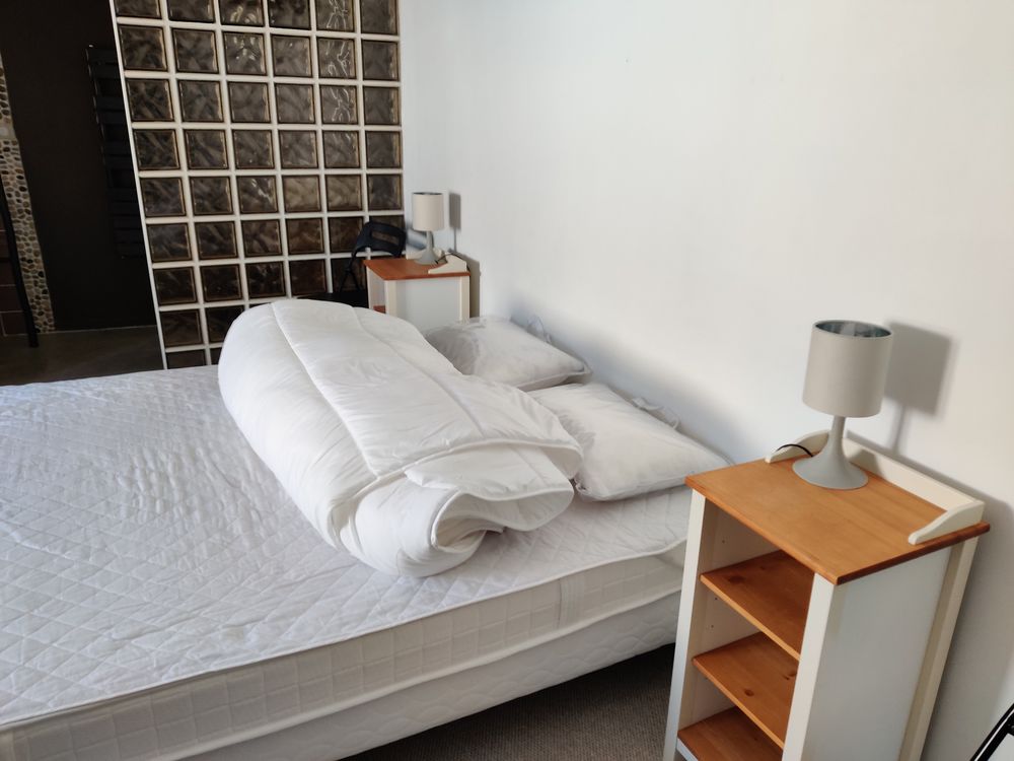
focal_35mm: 27
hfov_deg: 65.3
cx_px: 507
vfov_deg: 51.4
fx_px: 791
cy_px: 380
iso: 250
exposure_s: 1/50
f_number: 1.75
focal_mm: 4.75
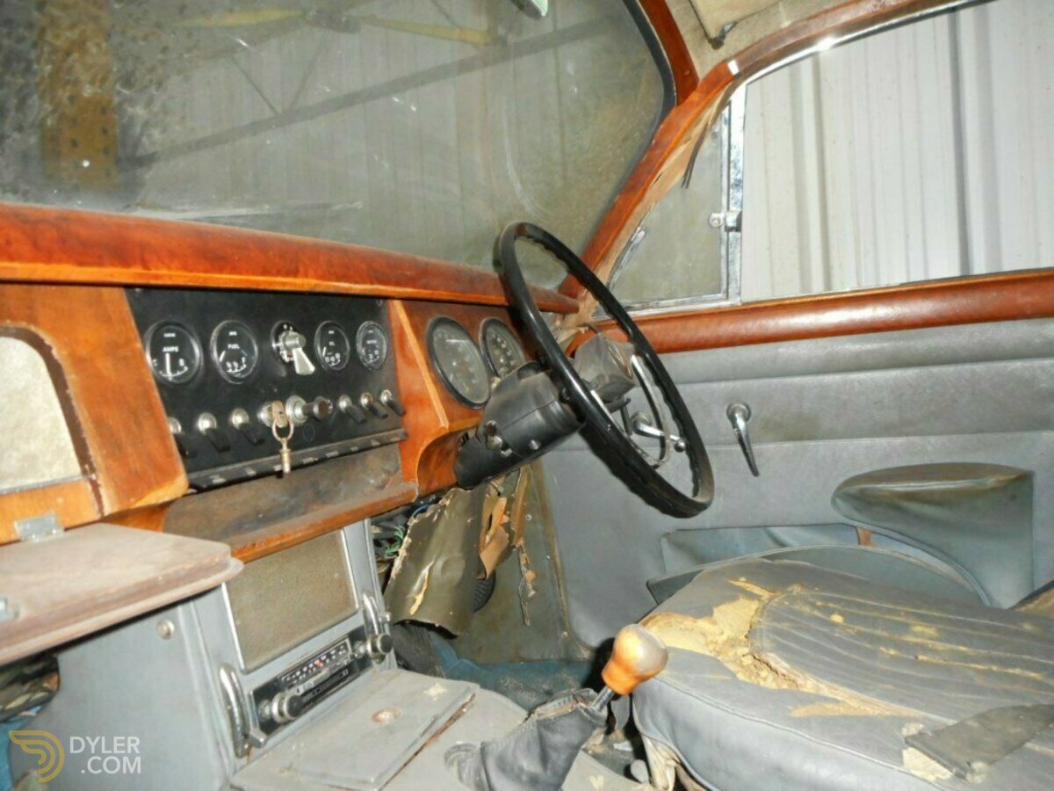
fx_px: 761
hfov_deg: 69.4
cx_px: 527
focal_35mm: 25
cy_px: 396
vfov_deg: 54.9
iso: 450
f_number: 3.7
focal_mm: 4.5
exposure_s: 1/25
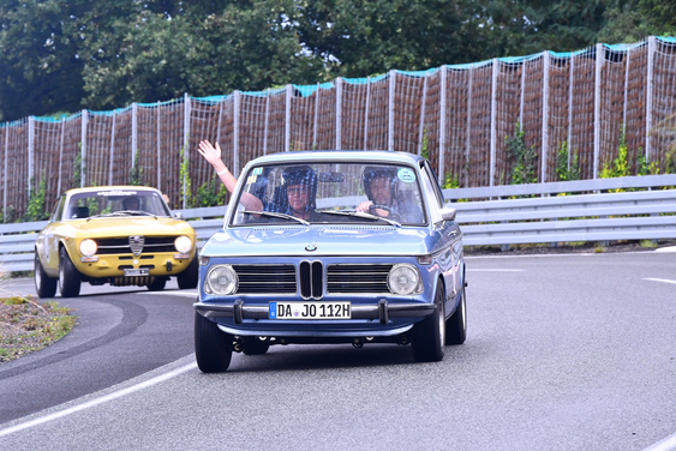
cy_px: 228
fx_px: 5251
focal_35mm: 280
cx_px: 328
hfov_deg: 7.4
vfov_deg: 4.9
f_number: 8
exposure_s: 1/500
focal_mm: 175
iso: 1000
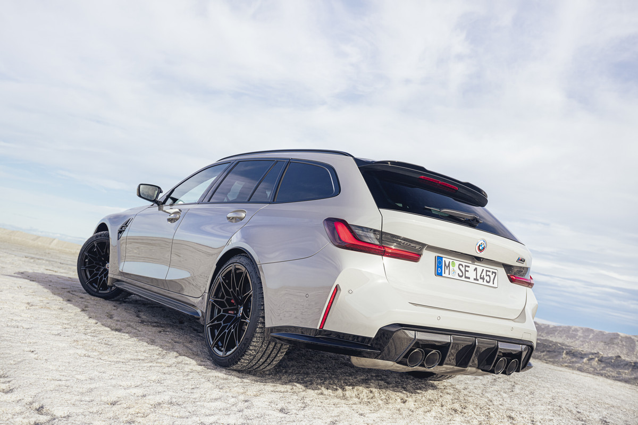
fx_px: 620
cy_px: 212
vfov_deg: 37.9
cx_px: 319
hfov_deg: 54.4
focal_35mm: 35
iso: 250
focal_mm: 35
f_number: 5
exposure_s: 1/320
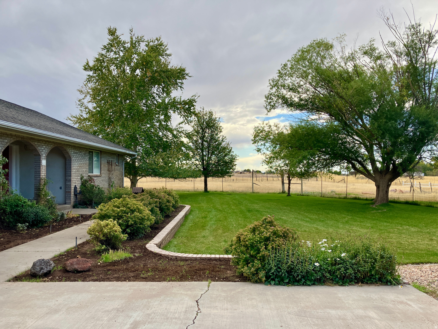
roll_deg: +0.5
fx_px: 354
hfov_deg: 63.4
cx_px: 219
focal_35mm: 28
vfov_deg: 49.7
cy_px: 164
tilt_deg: +0.4
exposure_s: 1/867
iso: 32
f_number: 1.8
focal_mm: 3.99
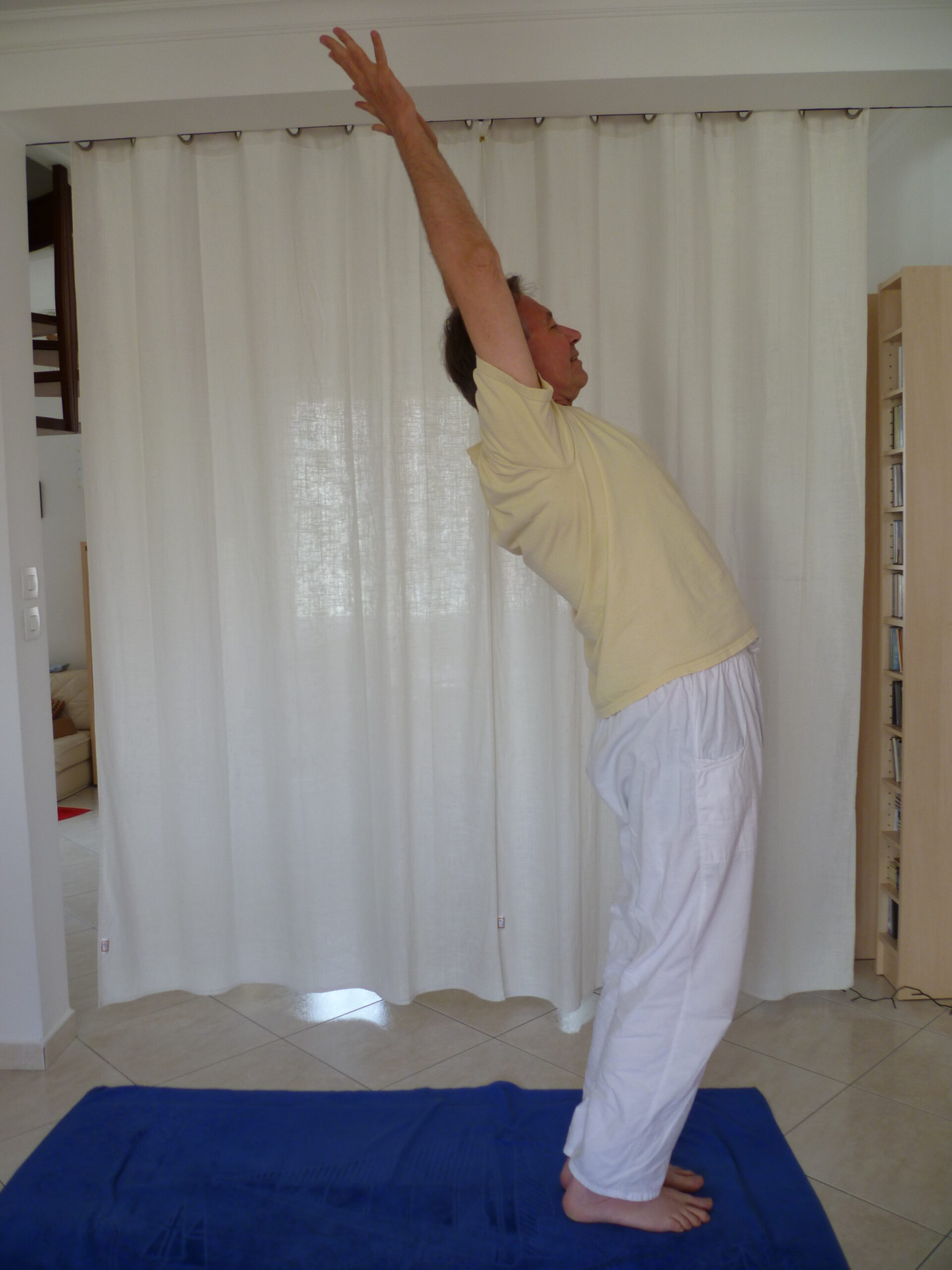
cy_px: 635
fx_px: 1027
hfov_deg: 49.7
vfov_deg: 63.4
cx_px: 476
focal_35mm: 28
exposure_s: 1/40
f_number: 2.8
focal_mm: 5
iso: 80
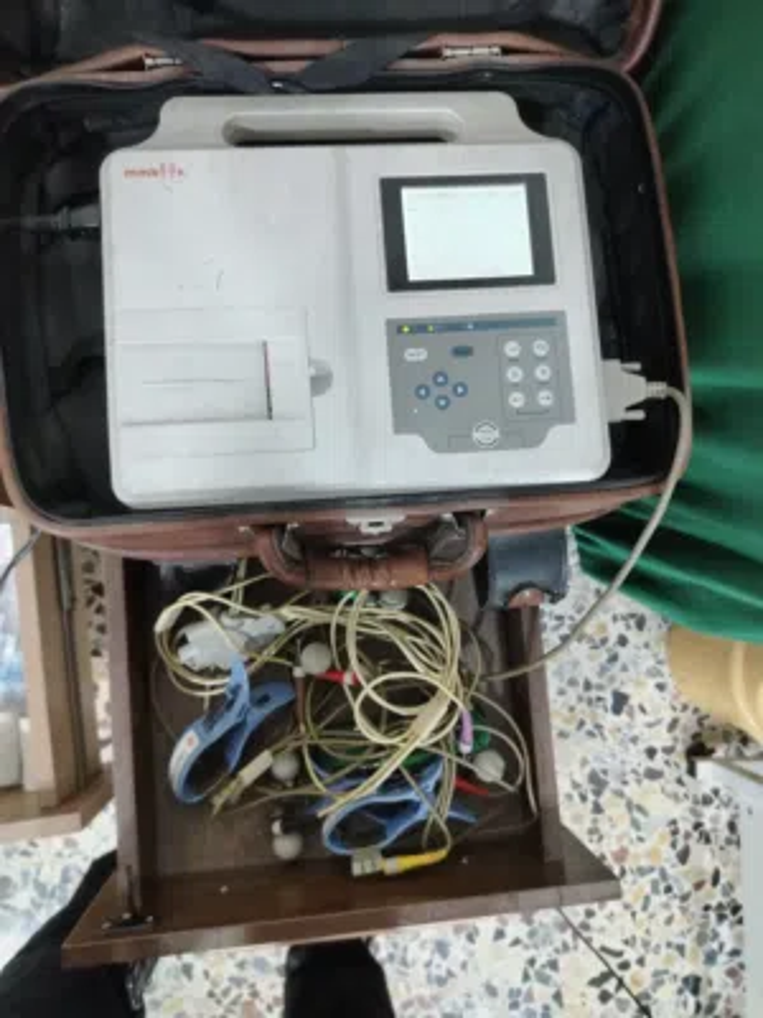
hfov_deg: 56.8
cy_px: 509
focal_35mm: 24
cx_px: 382
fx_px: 705
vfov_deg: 71.6
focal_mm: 5.25
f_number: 1.75
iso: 1213
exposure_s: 1/30
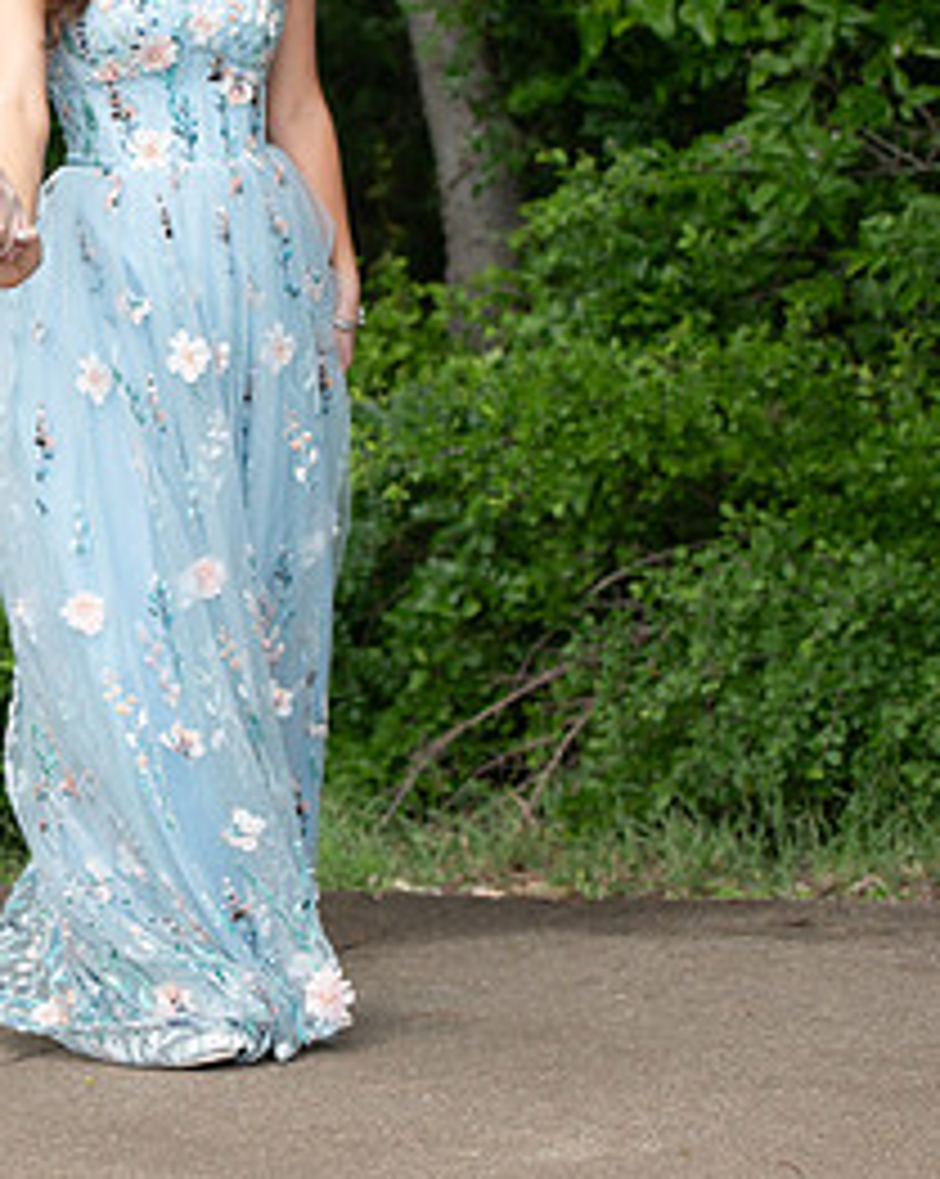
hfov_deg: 9.2
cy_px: 291
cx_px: -5
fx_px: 5818
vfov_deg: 11.5
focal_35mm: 167
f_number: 2.8
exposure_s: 1/640
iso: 100
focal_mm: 70
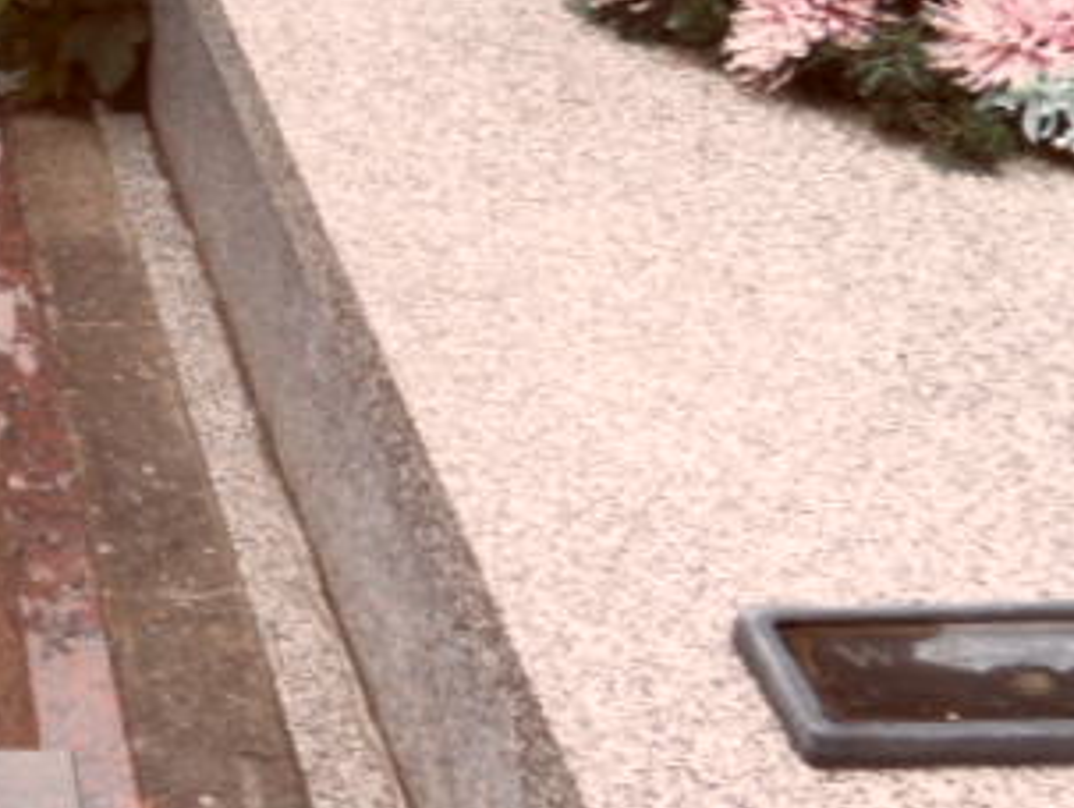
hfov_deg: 19.9
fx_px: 2516
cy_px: 241
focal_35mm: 81
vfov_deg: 18.2
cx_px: -652
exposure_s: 1/90
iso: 100
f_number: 3.2
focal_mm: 3.9
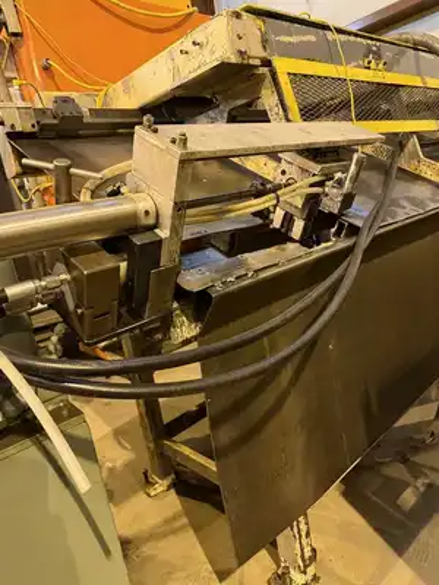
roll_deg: +9.5
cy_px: 292
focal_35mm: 24
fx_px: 406
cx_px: 220
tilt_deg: -13.2
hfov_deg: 56.8
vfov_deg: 71.6
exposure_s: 1/40
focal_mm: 6.76
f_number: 1.78
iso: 800
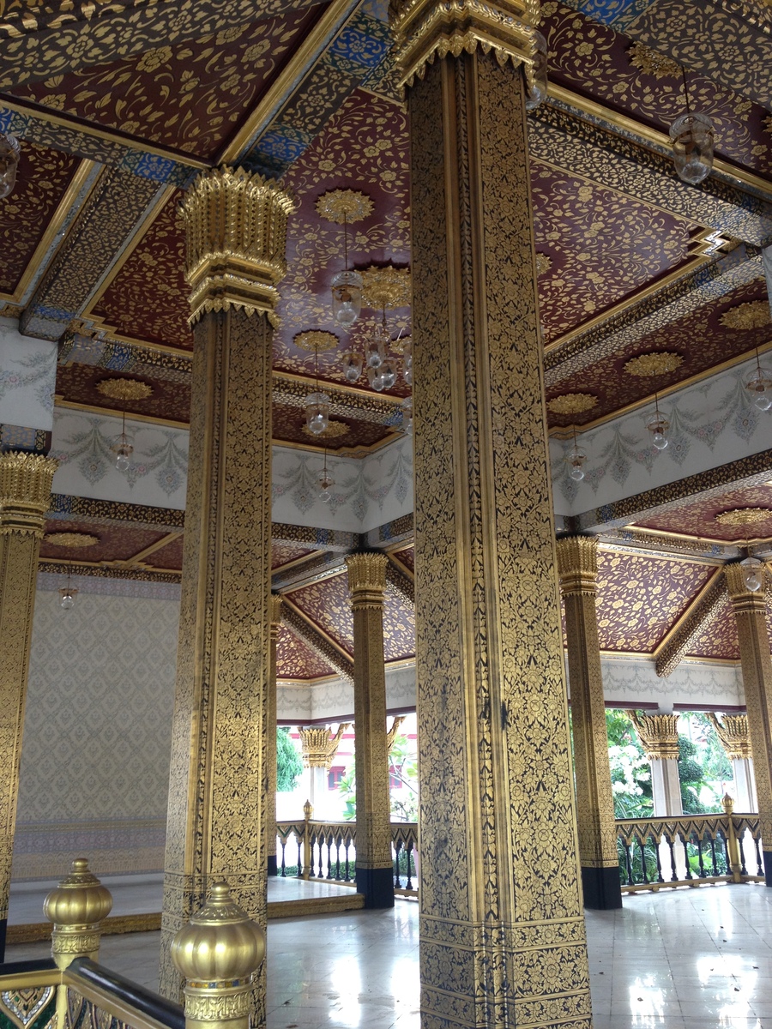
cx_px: 386
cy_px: 514
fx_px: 1041
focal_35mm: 35
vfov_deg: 52.6
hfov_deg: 40.7
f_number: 2.4
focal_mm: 4.28
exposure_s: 1/40
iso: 80
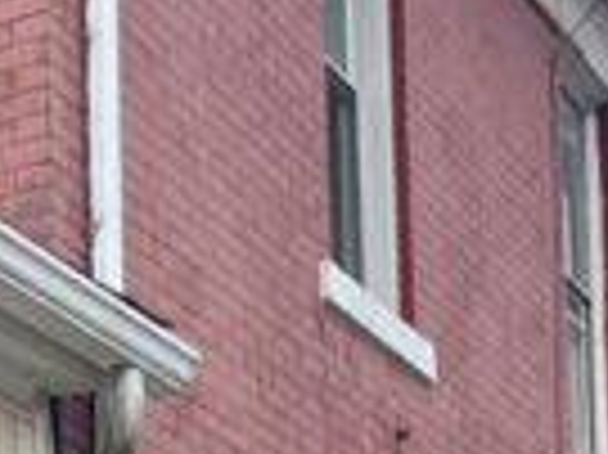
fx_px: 2702
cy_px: 1079
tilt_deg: +2.9
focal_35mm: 154
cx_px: -257
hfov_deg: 12.3
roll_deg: +1.1
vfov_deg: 8.8
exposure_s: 1/878
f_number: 1.6
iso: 50
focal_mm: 5.1
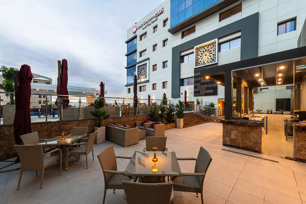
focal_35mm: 14
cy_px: 102
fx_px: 119
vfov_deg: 81.2
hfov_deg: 104.2
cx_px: 153
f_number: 10
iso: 100
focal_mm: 14
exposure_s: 1
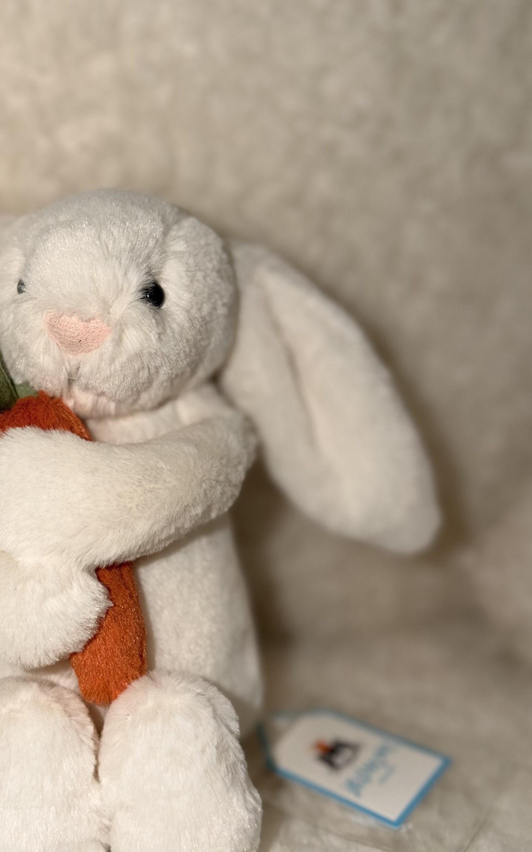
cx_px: 156
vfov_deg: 48.2
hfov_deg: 30.9
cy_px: 438
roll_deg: -1.2
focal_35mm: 41
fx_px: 951
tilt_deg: -16.9
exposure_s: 1/85
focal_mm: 6.76
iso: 50
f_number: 1.78
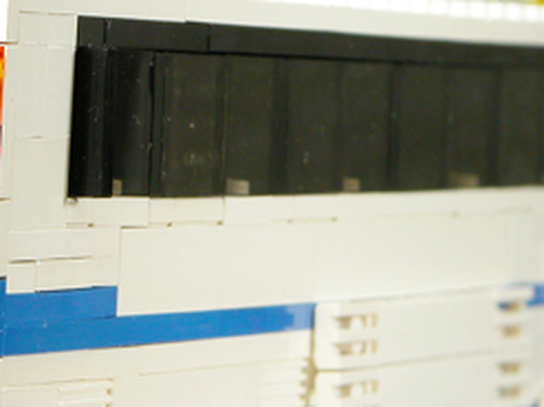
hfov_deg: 5.2
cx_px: 62
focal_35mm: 384
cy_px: 211
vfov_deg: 3.9
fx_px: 6032
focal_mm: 37.7
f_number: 6.2
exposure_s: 1/8
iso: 100
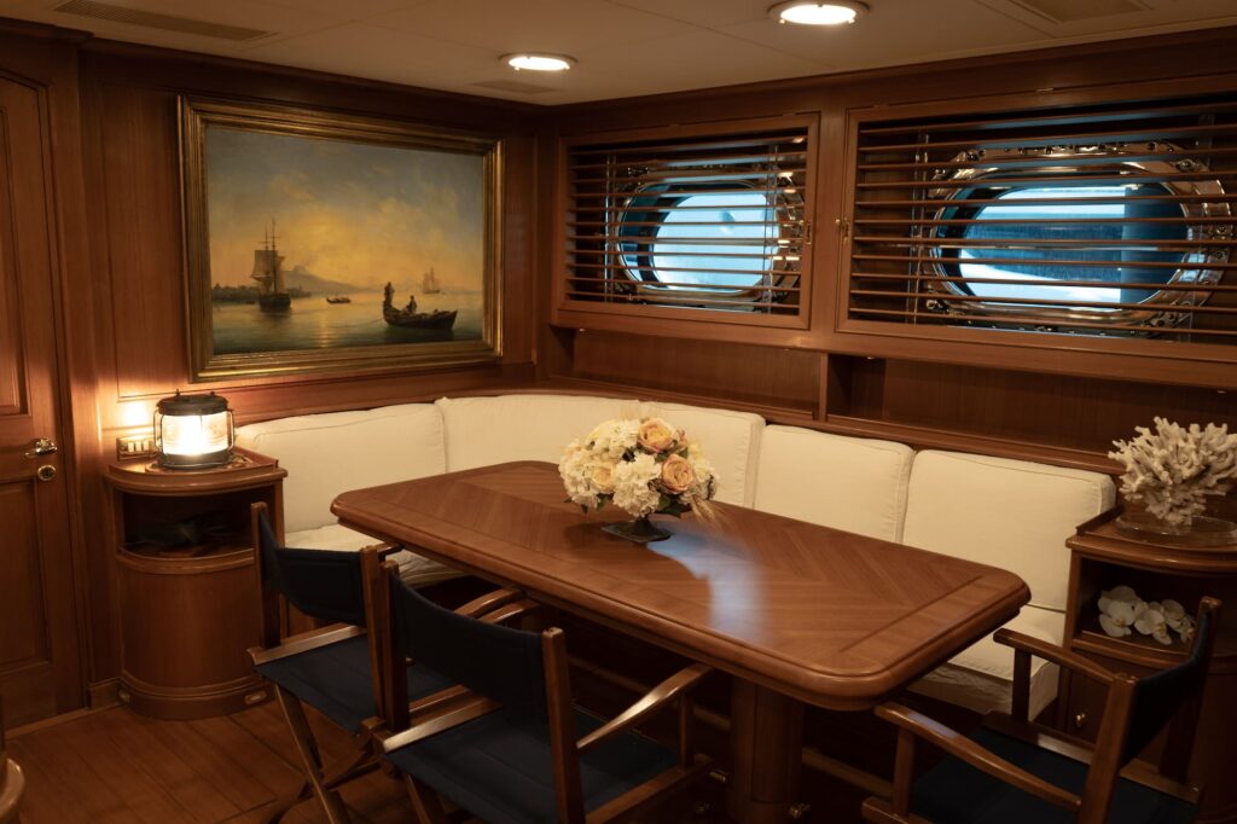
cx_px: 618
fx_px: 962
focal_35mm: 28
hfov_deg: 65.5
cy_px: 412
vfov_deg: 46.4
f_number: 3.5
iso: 800
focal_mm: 28
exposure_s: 1/25
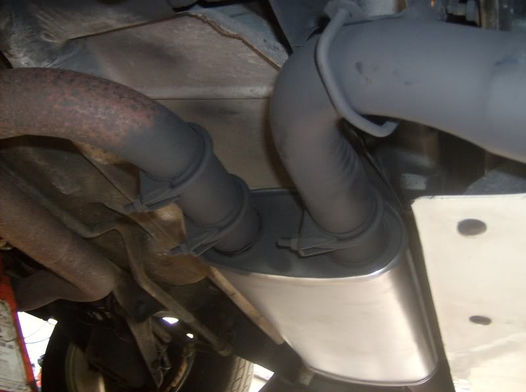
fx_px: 546
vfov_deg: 39.5
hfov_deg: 51.5
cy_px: 196
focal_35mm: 36
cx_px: 263
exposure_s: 1/60
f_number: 2.8
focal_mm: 6
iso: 200
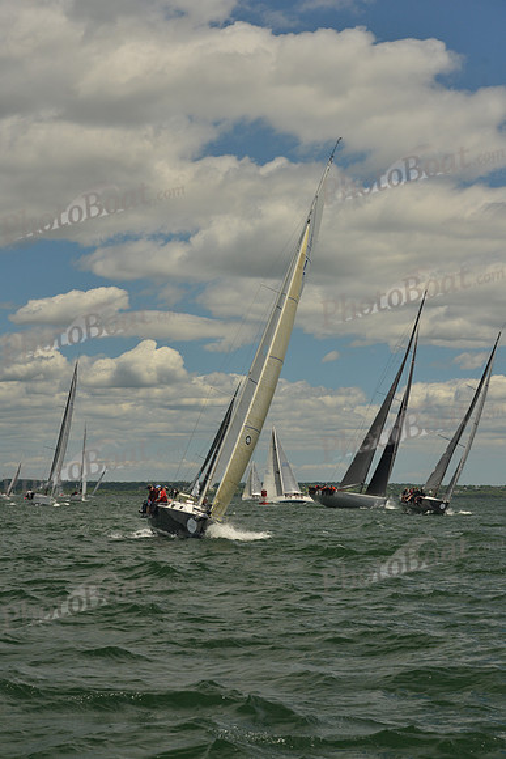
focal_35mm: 70
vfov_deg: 28.8
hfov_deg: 19.5
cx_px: 253
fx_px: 1475
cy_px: 380
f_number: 8
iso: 400
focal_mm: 70
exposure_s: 1/800
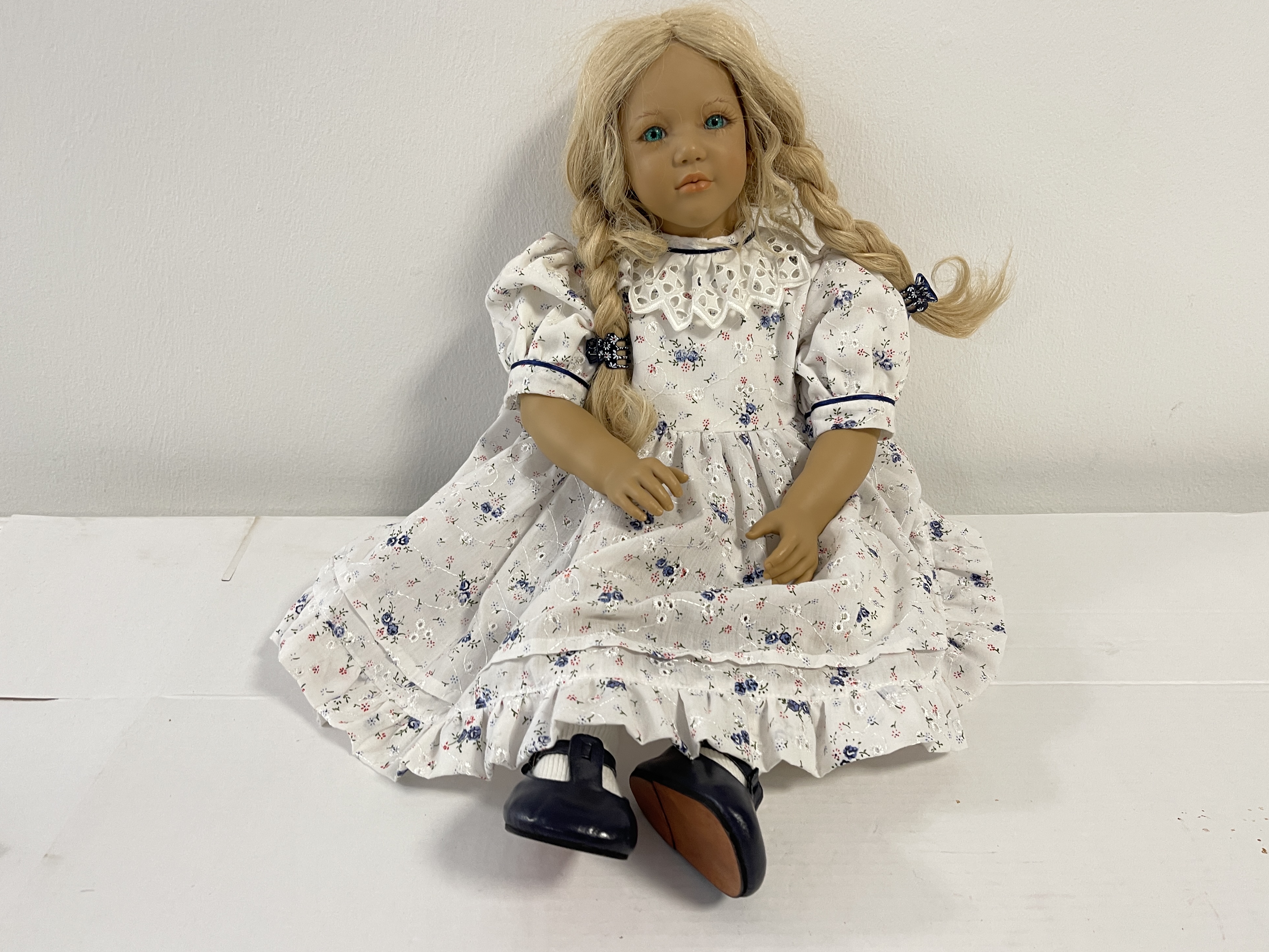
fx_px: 953
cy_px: 481
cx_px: 646
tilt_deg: -26.2
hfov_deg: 67.3
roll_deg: -1.2
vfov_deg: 53.1
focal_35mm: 26
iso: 80
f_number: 1.6
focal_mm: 5.1
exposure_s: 1/50
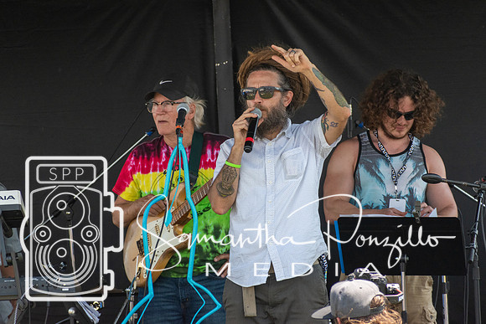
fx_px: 6126
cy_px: 162
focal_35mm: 454
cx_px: 243
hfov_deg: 4.5
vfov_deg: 3.0
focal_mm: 300
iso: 800
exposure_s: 1/1000
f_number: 6.3
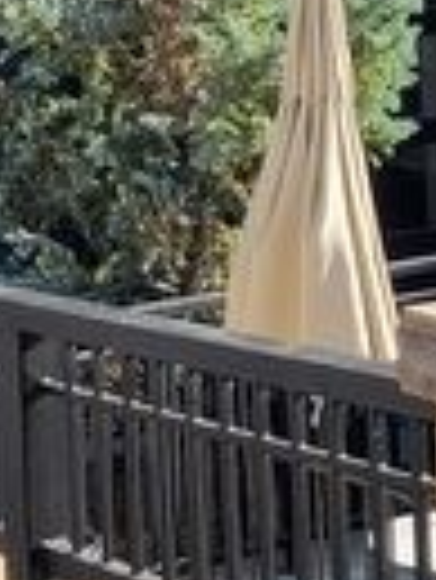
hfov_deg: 9.0
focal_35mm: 161
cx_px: -180
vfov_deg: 11.6
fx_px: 2699
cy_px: -378
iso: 40
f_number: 1.8
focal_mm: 5.4
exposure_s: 1/909
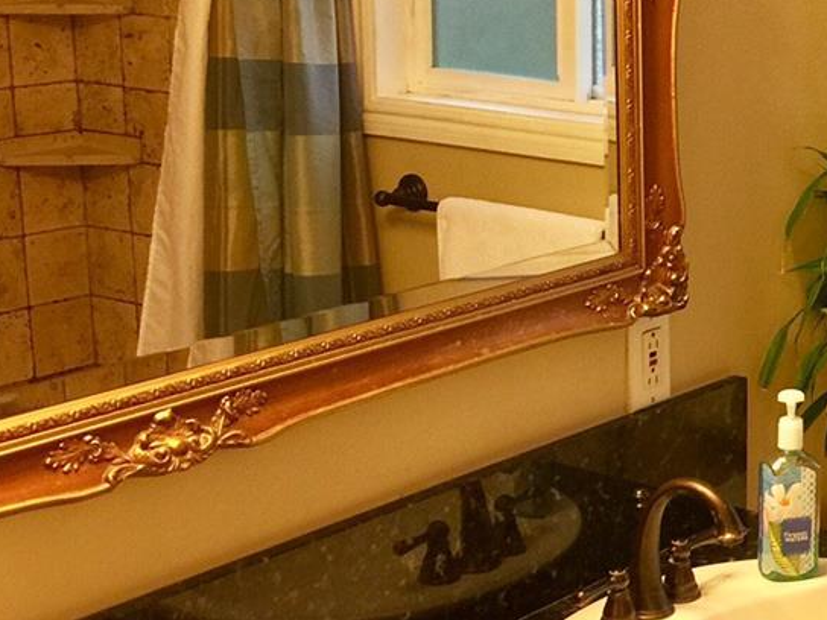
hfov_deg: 23.0
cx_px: 912
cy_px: 261
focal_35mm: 80
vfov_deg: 18.4
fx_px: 1911
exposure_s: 1/30
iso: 50
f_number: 2.2
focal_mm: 4.15
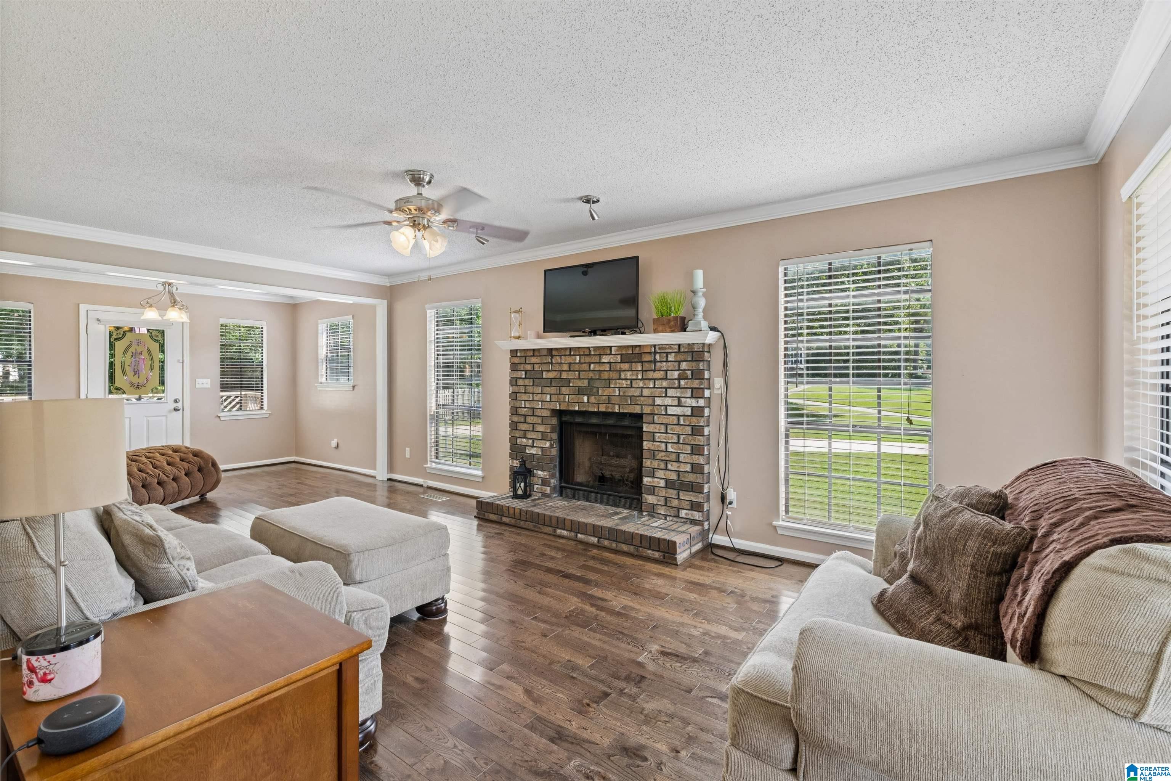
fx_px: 520
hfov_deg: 96.7
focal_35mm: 16
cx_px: 586
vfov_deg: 73.7
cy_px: 390
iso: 400
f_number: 13
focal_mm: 16
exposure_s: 1/10
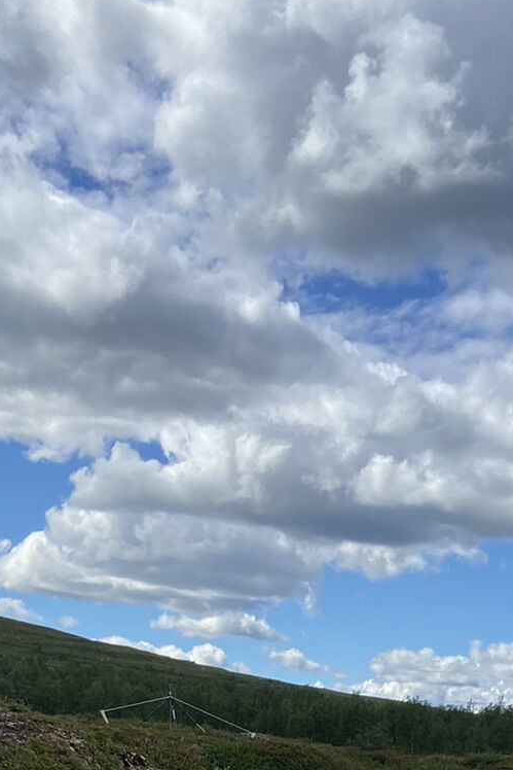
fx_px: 1581
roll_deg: -3.5
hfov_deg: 18.0
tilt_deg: -6.9
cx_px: 506
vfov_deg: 24.1
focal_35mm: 74
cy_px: 992
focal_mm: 4.25
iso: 32
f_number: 1.8
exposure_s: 1/3497
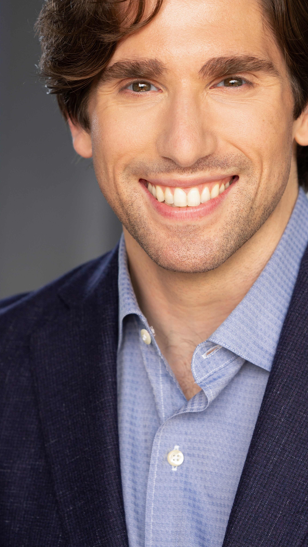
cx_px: 169
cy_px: 227
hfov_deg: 10.6
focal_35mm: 114
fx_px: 1655
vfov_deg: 18.8
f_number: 5
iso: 500
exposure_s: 1/200
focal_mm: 85
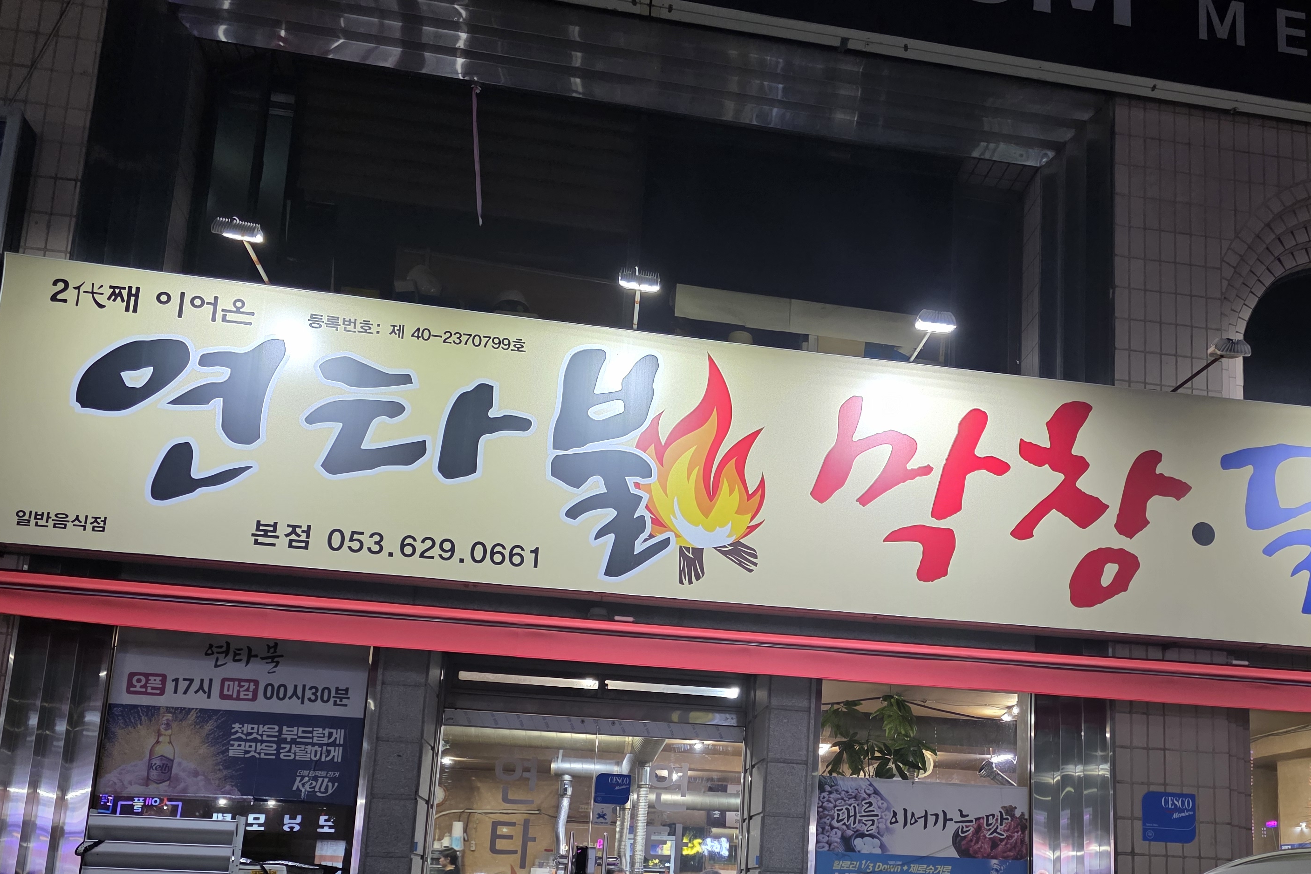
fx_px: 1238
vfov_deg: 37.8
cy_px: 669
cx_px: 806
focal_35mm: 34
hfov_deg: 55.3
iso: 640
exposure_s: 1/120
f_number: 1.7
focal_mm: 6.3
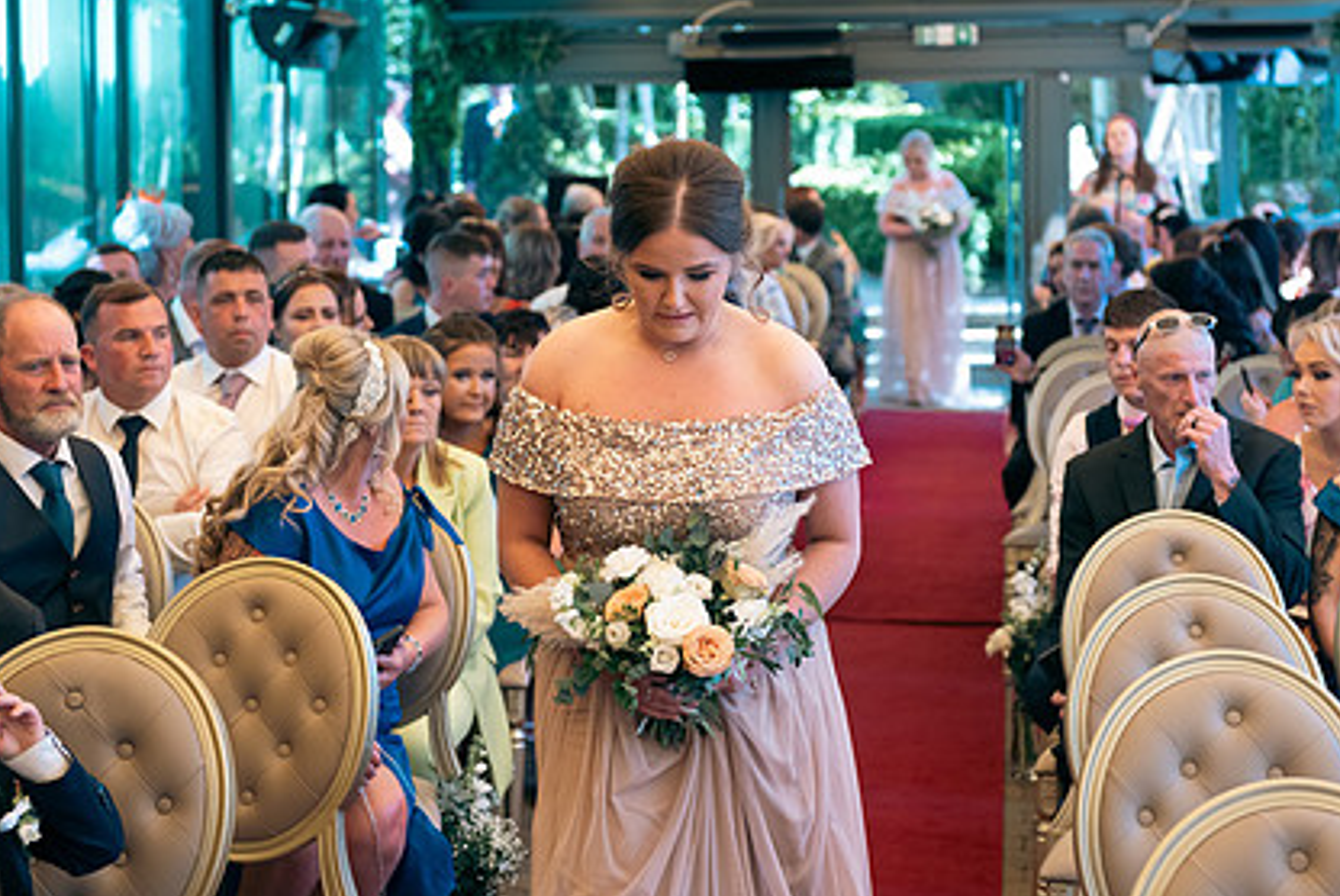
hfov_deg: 26.0
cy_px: 282
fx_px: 2905
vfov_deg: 17.5
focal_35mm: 78
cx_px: 683
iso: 250
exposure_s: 1/200
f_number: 3.5
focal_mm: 56
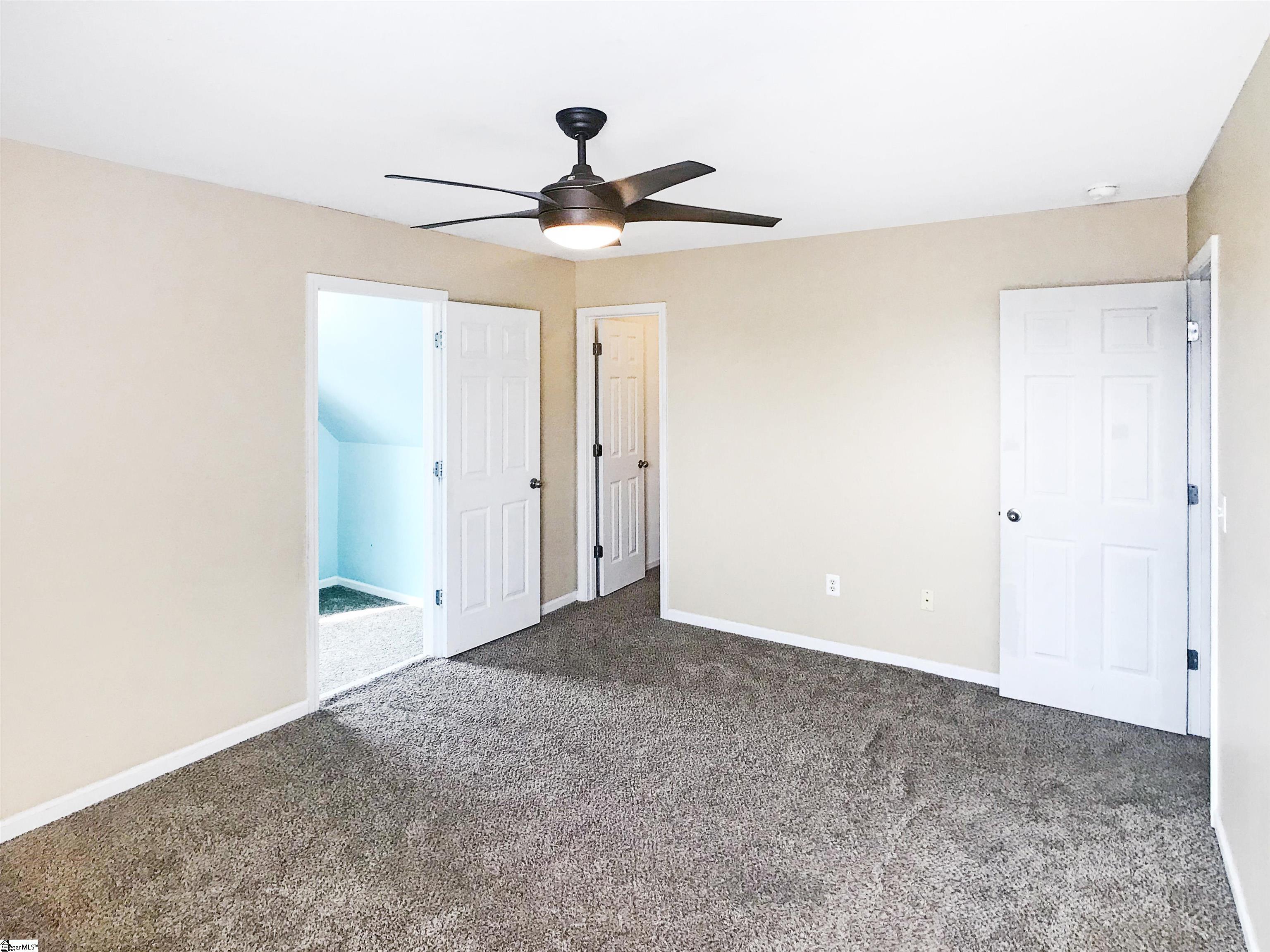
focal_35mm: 28
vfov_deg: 49.7
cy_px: 476
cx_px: 635
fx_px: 1027
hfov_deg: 63.4
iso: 25
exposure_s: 1/40
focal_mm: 3.99
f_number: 1.8
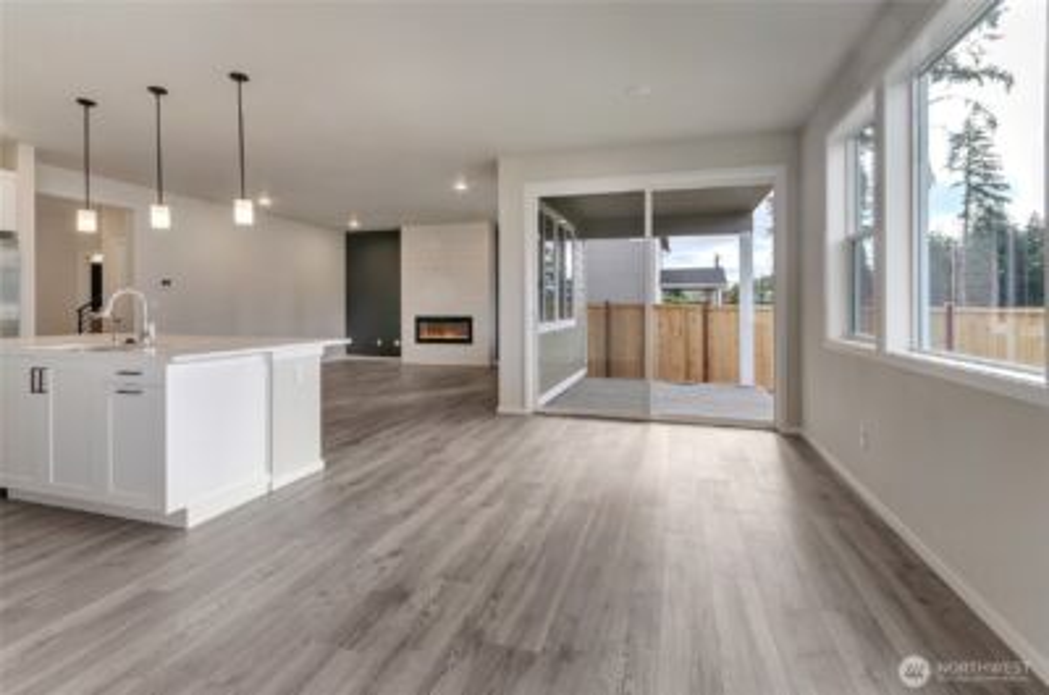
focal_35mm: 15
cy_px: 348
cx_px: 524
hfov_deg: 100.5
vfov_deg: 77.1
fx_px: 436
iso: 125
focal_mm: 10
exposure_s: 1/20
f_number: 8
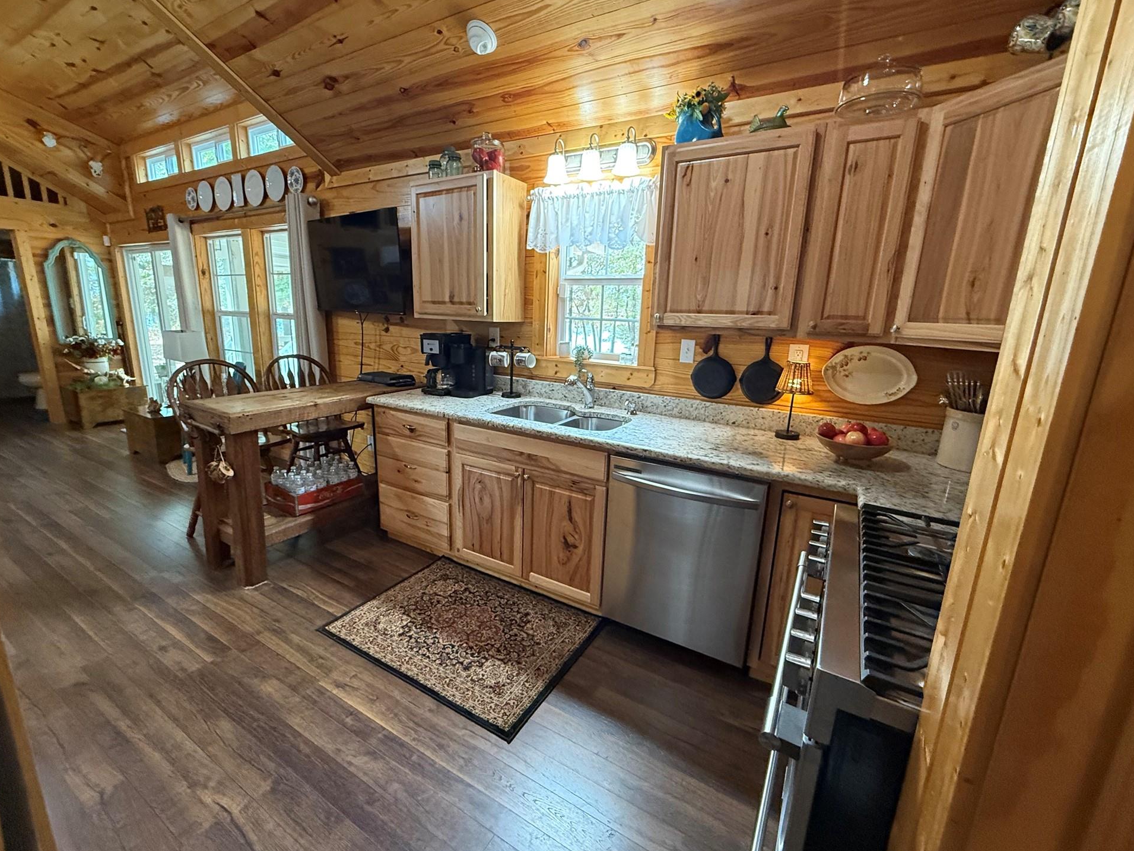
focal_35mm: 15
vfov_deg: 81.8
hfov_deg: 98.1
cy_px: 423
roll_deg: -1.5
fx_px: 491
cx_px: 554
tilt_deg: -12.6
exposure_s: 1/60
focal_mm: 2.22
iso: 500
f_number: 2.2
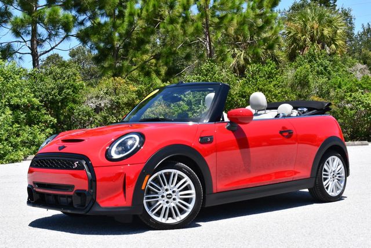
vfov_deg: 22.7
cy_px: 124
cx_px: 186
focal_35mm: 60
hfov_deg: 33.4
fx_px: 619
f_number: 8
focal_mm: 30
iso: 160
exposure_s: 1/250
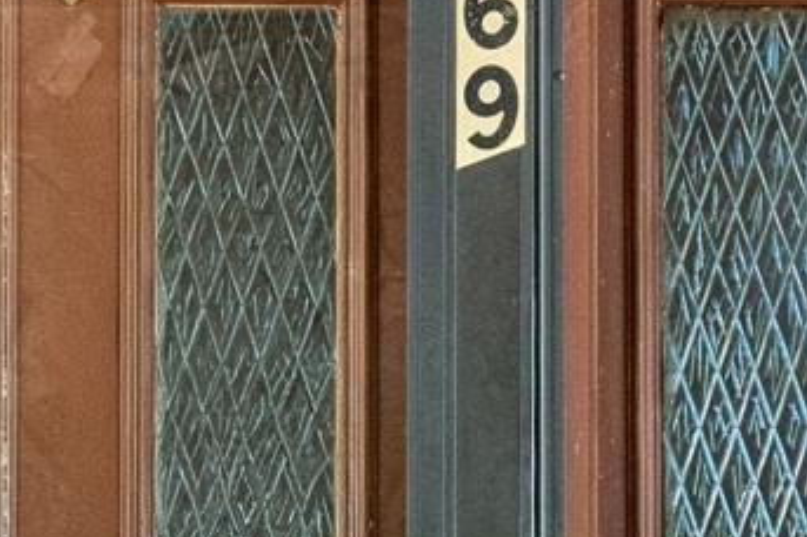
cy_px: 347
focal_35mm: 197
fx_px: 4412
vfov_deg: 7.0
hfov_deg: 10.4
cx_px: 106
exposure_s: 1/60
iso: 1250
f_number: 5
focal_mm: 18
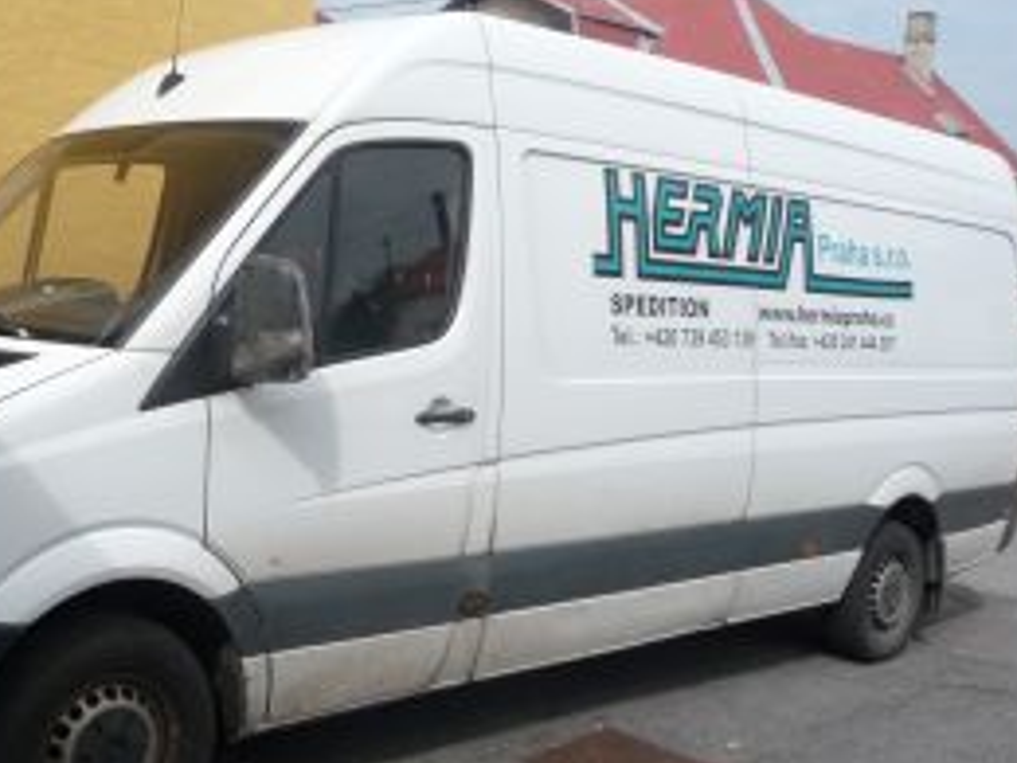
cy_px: 360
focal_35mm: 43
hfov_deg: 42.8
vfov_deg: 33.6
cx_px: 289
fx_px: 1263
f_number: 8
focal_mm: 4.7
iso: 200
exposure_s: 1/500
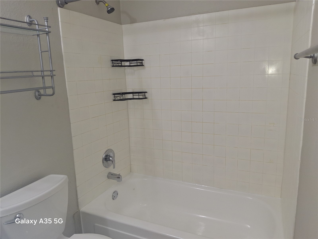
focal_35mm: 25
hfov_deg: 69.4
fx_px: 230
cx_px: 159
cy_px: 120
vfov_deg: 54.9
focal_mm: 4.69
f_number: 1.8
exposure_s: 1/120
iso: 125
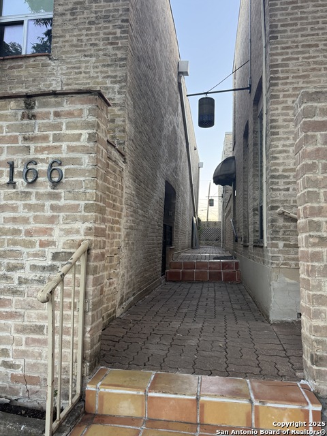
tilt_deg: +3.1
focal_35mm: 24
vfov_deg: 71.6
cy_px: 218
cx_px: 164
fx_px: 302
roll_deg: -0.5
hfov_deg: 56.8
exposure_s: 1/97
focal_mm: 6.76
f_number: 1.78
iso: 200
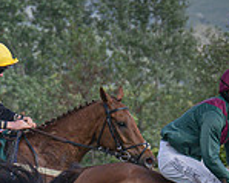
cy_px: 231
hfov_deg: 3.1
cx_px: -177
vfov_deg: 2.5
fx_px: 4226
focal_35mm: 624
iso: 400
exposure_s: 1/2500
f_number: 4
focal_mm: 98
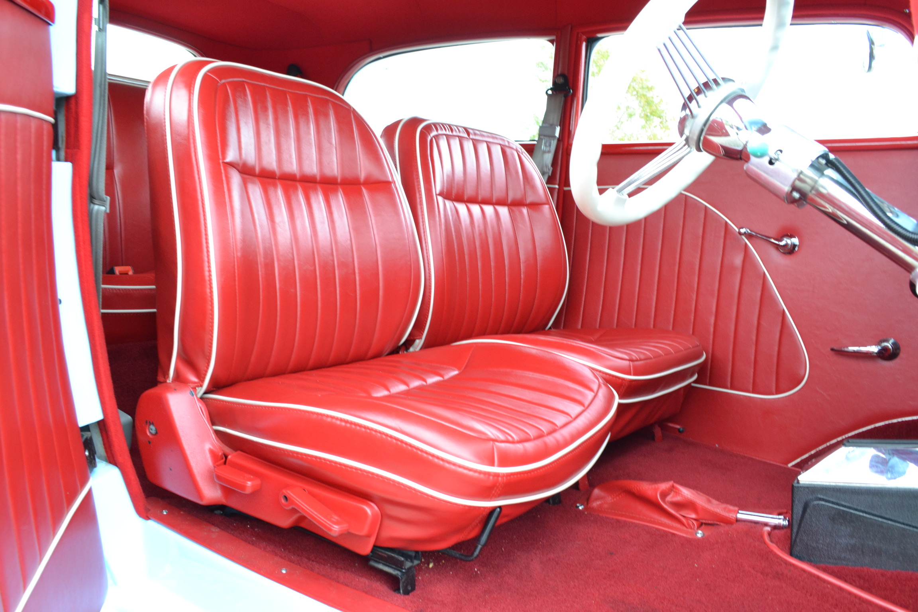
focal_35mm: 27
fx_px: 688
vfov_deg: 47.9
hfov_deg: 67.4
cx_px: 459
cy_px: 306
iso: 800
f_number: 7.1
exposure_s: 1/13
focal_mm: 18
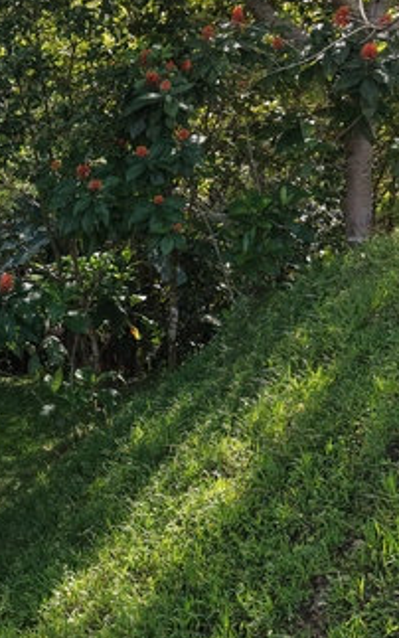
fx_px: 1096
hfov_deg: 19.1
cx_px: -122
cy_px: 342
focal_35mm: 63
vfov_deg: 32.5
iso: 290
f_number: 1.8
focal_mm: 8.67
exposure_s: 1/1250
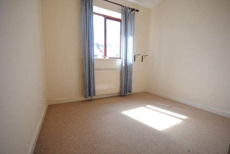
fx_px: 96
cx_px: 115
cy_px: 77
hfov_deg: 100.3
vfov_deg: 77.5
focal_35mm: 15
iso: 400
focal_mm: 10
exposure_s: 1/125
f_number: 5.6
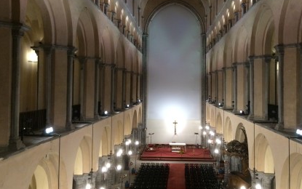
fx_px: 305
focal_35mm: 37
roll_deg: +0.0
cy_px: 79
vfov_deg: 34.4
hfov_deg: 52.6
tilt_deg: +1.3
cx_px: 167
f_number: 2.2
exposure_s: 1/33
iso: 320
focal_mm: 4.15
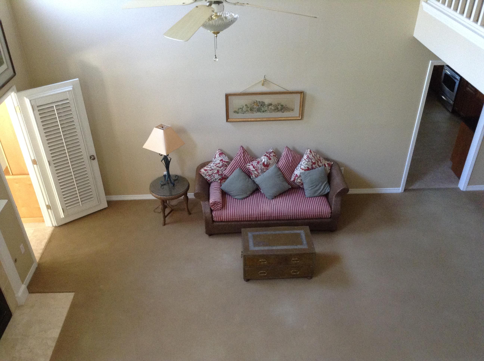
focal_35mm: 33
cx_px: 242
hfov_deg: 55.4
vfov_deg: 42.8
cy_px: 180
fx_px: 461
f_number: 2.4
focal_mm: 3.3
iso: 160
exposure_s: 1/24
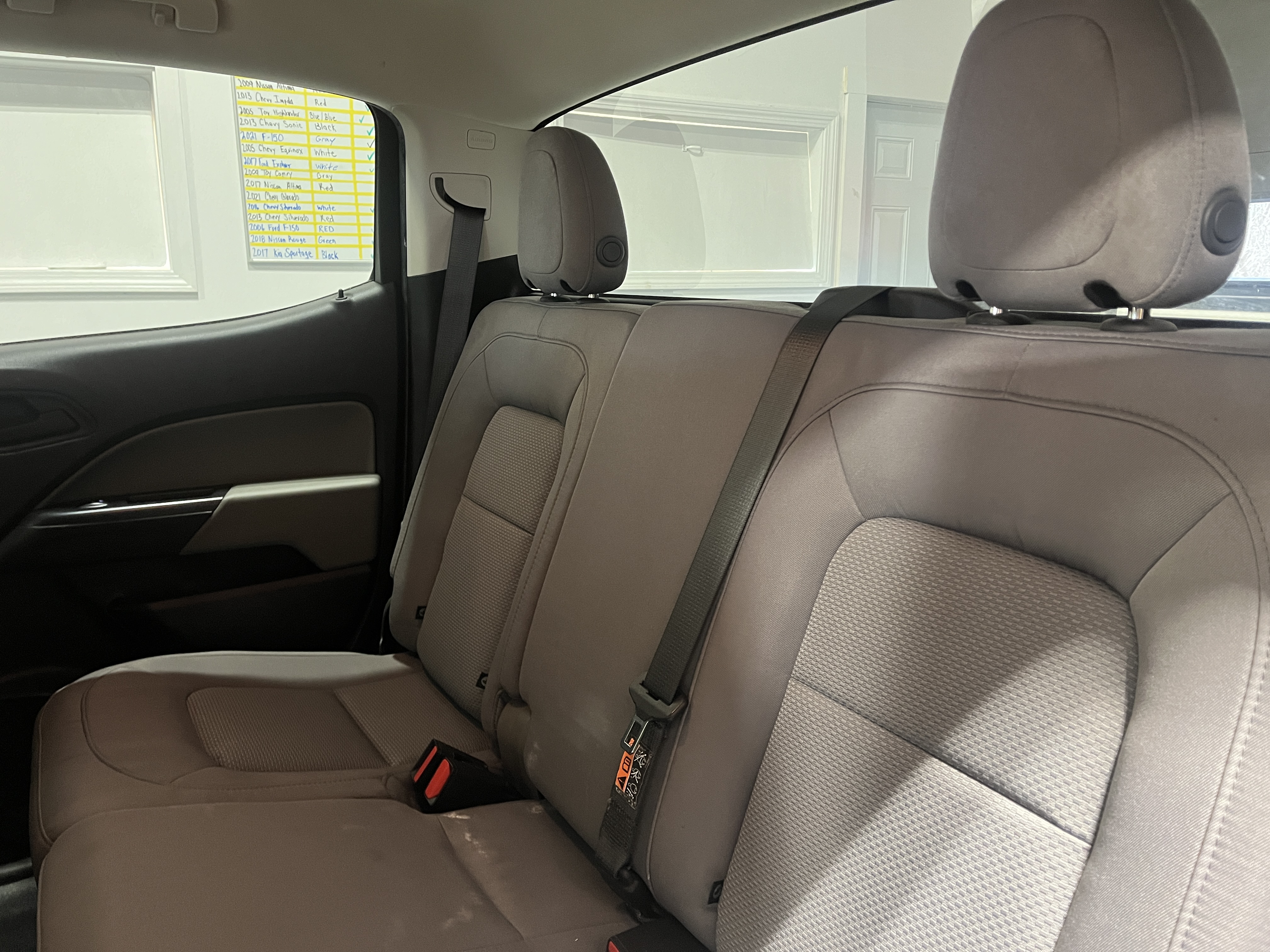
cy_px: 476
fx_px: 954
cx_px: 635
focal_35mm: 26
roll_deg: -0.1
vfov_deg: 53.1
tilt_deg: -11.0
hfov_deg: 67.3
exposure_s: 1/40
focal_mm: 5.1
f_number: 1.6
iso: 500
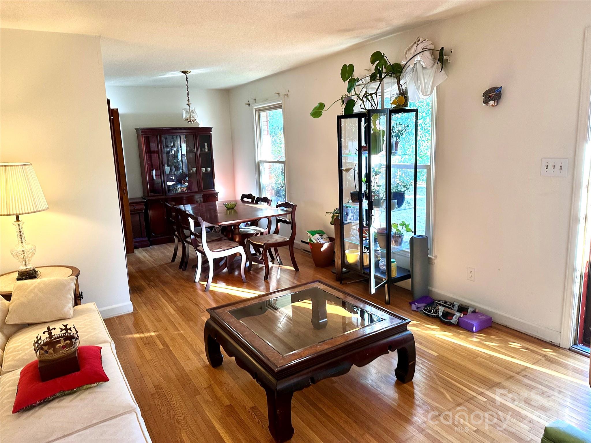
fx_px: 410
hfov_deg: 71.6
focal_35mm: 24
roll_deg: +2.4
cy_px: 222
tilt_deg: -10.2
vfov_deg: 56.8
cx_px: 296
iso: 200
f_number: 1.78
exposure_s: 1/60
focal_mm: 6.86
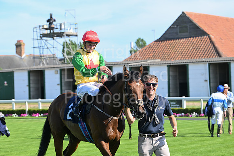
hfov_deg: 16.8
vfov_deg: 11.2
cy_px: 78
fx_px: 793
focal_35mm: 122
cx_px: 117
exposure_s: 1/1000
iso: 400
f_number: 5.6
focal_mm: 122
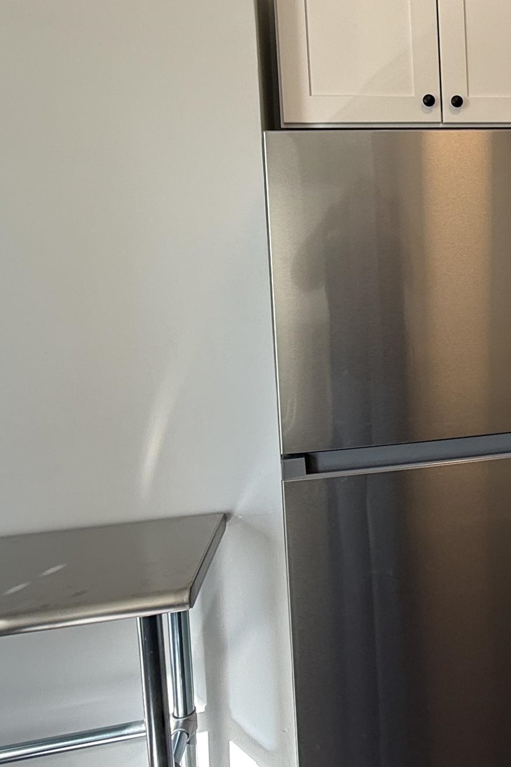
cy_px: 258
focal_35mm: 34
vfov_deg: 54.7
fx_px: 724
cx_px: 531
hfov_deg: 34.7
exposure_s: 1/120
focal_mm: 2.22
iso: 80
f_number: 2.2
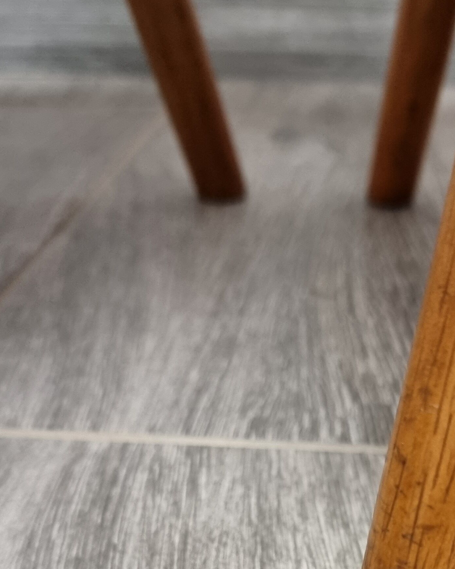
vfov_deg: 31.9
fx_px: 909
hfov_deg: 27.4
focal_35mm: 54
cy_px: 575
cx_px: 384
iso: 400
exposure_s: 1/50
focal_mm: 6.7
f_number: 1.8
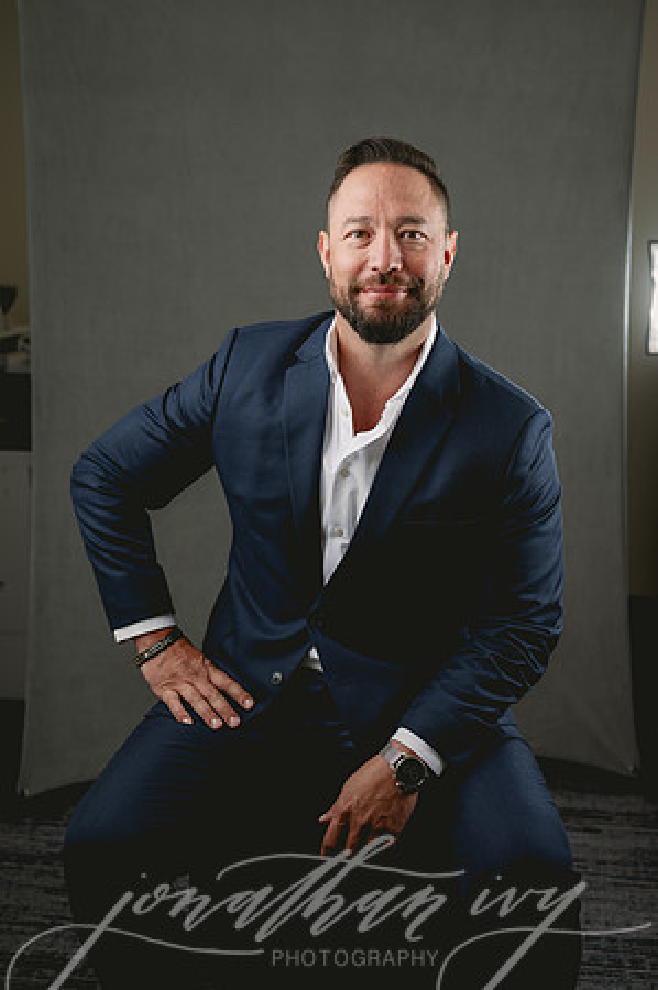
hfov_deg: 26.9
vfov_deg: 39.6
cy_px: 495
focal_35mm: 50
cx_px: 329
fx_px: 1374
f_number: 3.5
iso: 50
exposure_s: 1/200
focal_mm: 50
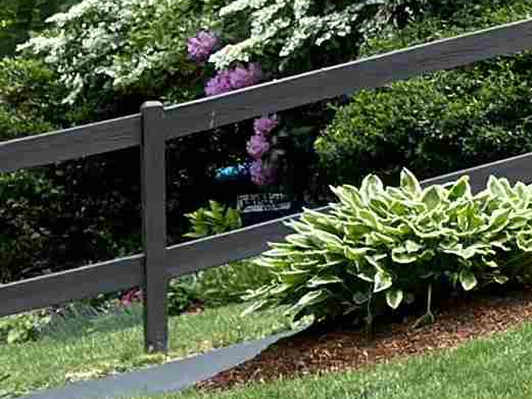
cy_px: -468
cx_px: 1536
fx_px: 4350
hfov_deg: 6.5
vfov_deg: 5.1
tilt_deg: +5.1
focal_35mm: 283
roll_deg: +1.5
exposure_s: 1/1613
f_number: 1.78
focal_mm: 6.86
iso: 80
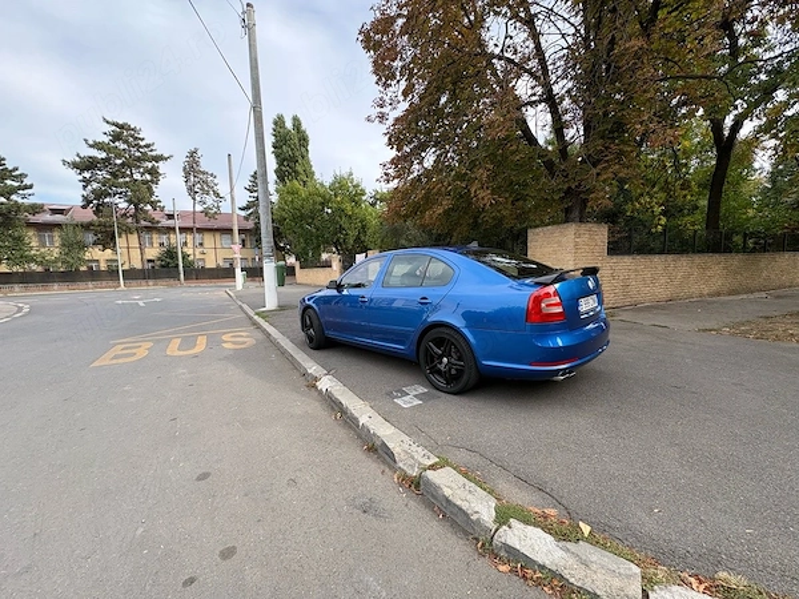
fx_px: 323
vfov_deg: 85.7
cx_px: 400
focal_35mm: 14
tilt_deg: -4.4
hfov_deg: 102.1
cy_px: 300
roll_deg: +2.4
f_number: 2.2
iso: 64
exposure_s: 1/482
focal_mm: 2.22
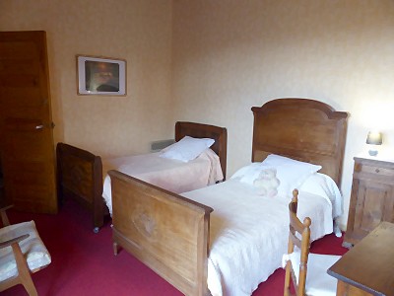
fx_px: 285
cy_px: 148
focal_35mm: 25
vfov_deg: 54.9
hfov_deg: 69.4
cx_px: 197
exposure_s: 1/40
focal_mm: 4.5
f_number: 2.8
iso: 400
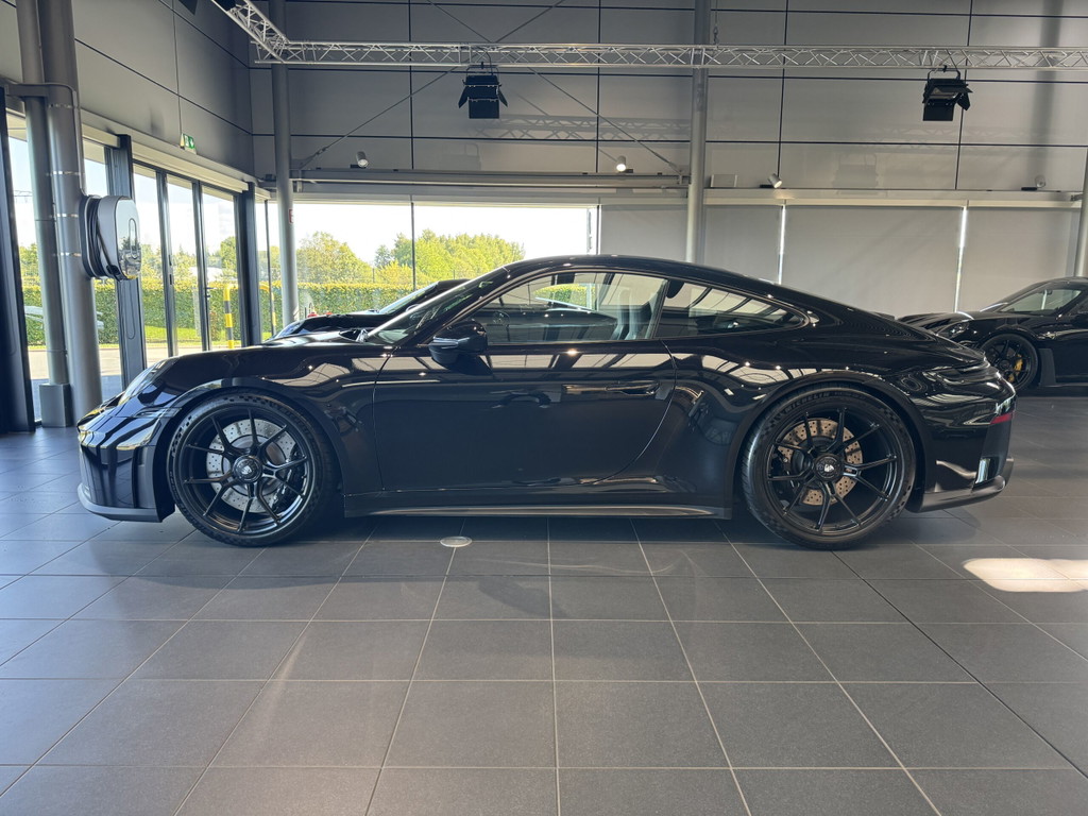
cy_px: 408
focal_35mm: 24
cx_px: 544
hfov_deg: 71.6
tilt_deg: -8.7
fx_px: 754
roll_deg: +0.4
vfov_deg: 56.8
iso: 125
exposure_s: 1/121
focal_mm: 6.76
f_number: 1.78
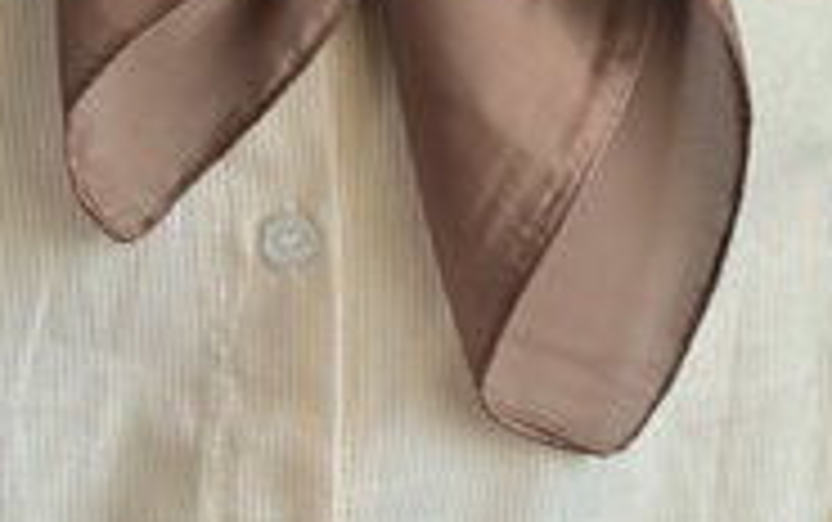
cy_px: -92
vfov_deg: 8.2
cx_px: 751
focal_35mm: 159
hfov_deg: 13.0
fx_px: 3609
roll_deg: -0.1
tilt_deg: -12.2
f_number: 1.6
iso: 50
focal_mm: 5.96
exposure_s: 1/60
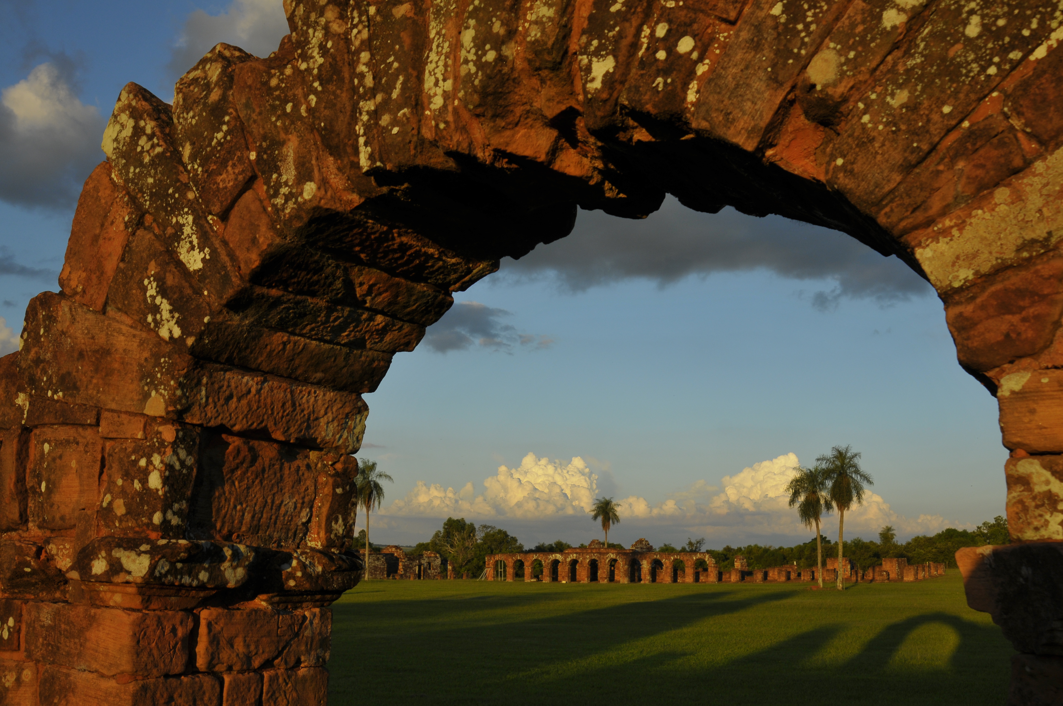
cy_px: 353
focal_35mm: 36
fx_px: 1062
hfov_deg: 53.2
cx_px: 532
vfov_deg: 36.8
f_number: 7.1
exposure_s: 1/320
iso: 200
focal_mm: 24
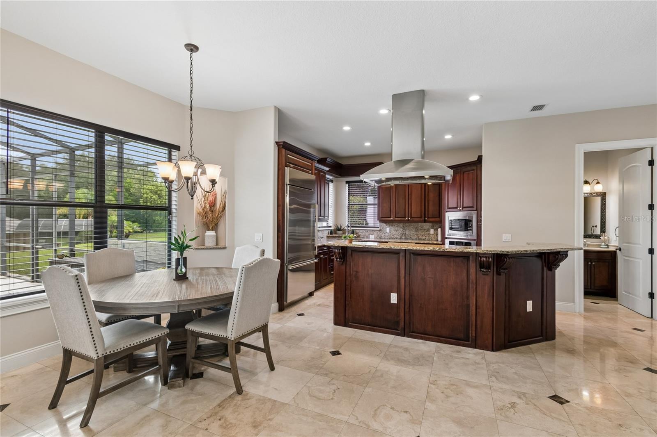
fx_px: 274
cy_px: 218
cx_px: 328
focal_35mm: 15
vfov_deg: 77.3
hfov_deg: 100.4
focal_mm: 10
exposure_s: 1/13
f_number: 7.1
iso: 100
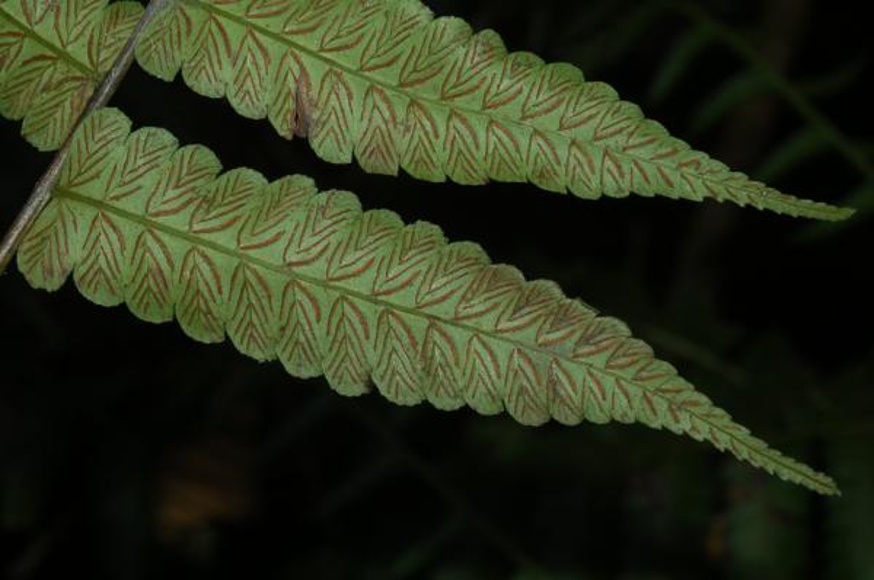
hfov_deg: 22.7
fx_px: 2181
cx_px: 437
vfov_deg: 15.1
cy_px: 290
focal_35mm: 90
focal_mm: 60
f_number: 20
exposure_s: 1/60
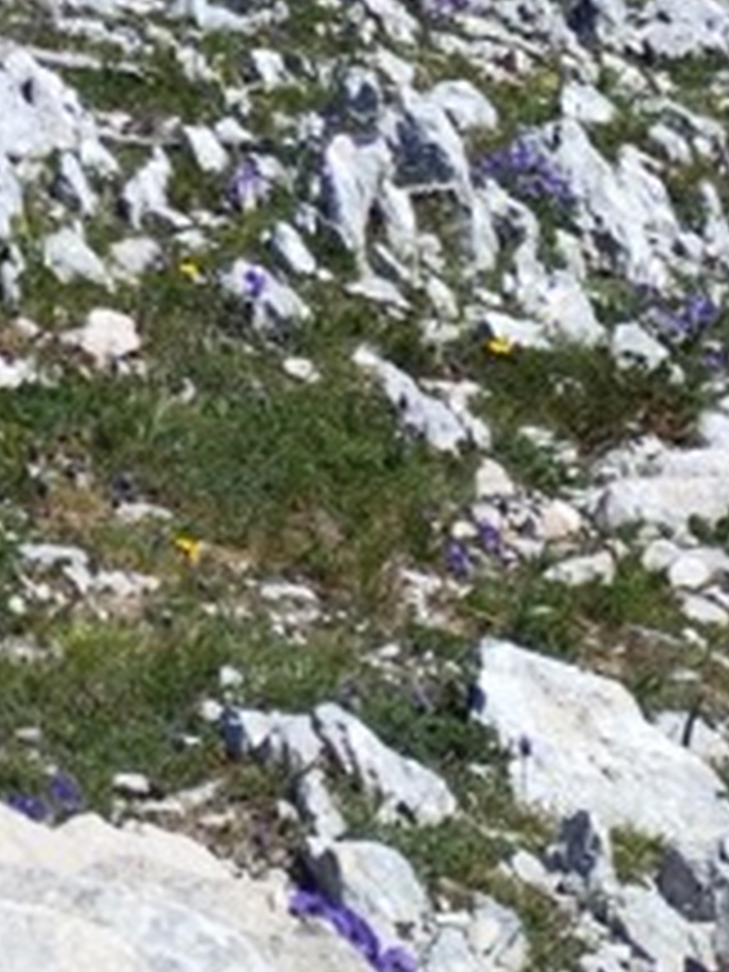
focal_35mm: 114
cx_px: -592
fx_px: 3201
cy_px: -1004
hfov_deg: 11.9
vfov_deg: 14.3
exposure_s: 1/1910
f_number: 1.8
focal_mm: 4.68
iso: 50
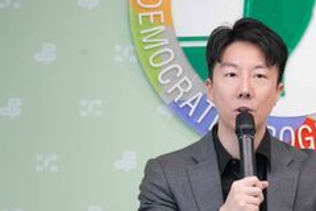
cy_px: 136
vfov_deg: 3.8
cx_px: 246
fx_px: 3204
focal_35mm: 365
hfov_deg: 5.6
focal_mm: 146
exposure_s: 1/160
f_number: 5.6
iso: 2500
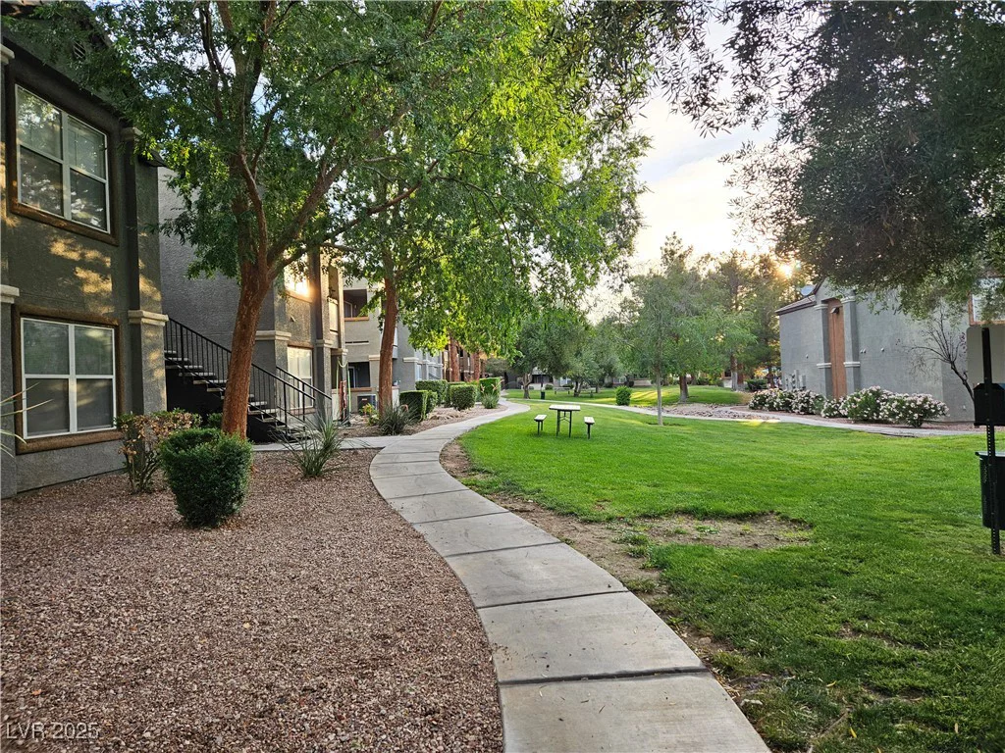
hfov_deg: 73.9
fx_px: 668
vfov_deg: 58.9
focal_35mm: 23
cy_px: 376
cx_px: 502
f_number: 1.8
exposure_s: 1/245
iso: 40
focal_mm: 5.4
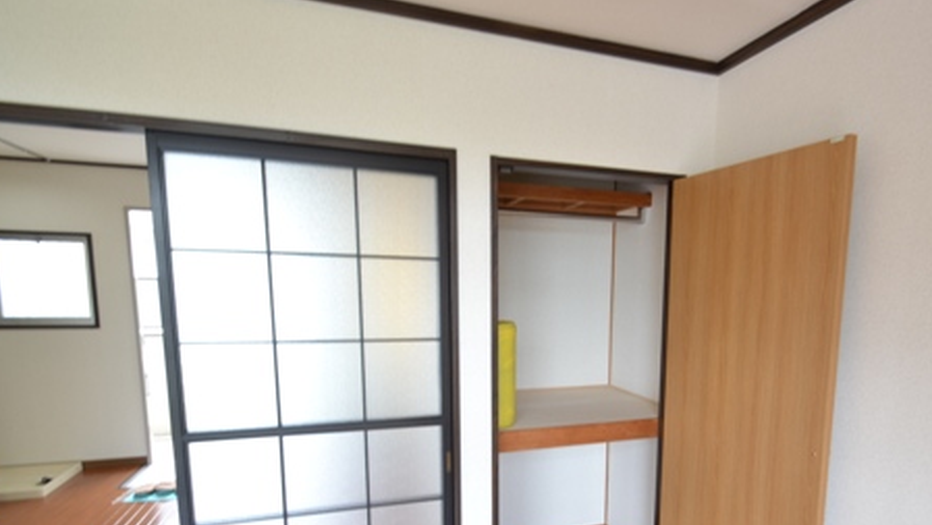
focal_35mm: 21
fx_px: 519
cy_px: 361
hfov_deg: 82.4
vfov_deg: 52.4
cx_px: 575
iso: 100
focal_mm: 10
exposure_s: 1/8
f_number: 5.6
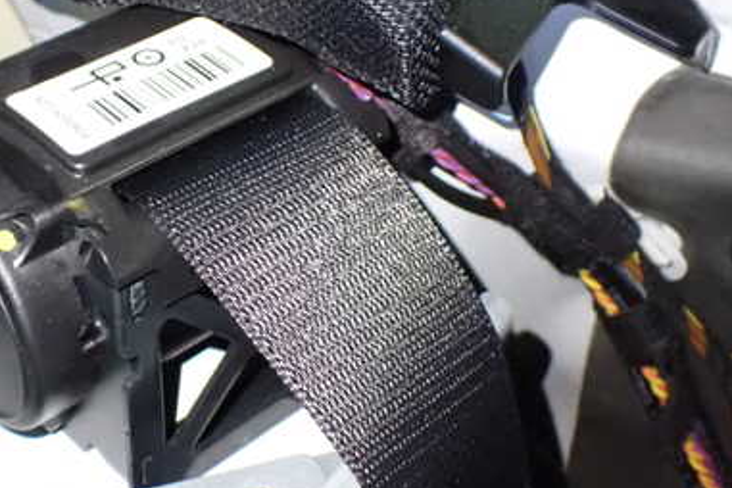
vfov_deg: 23.0
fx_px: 1200
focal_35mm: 59
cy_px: 207
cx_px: 175
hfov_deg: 33.2
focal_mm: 6.37
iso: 1600
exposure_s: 1/25
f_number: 2.5
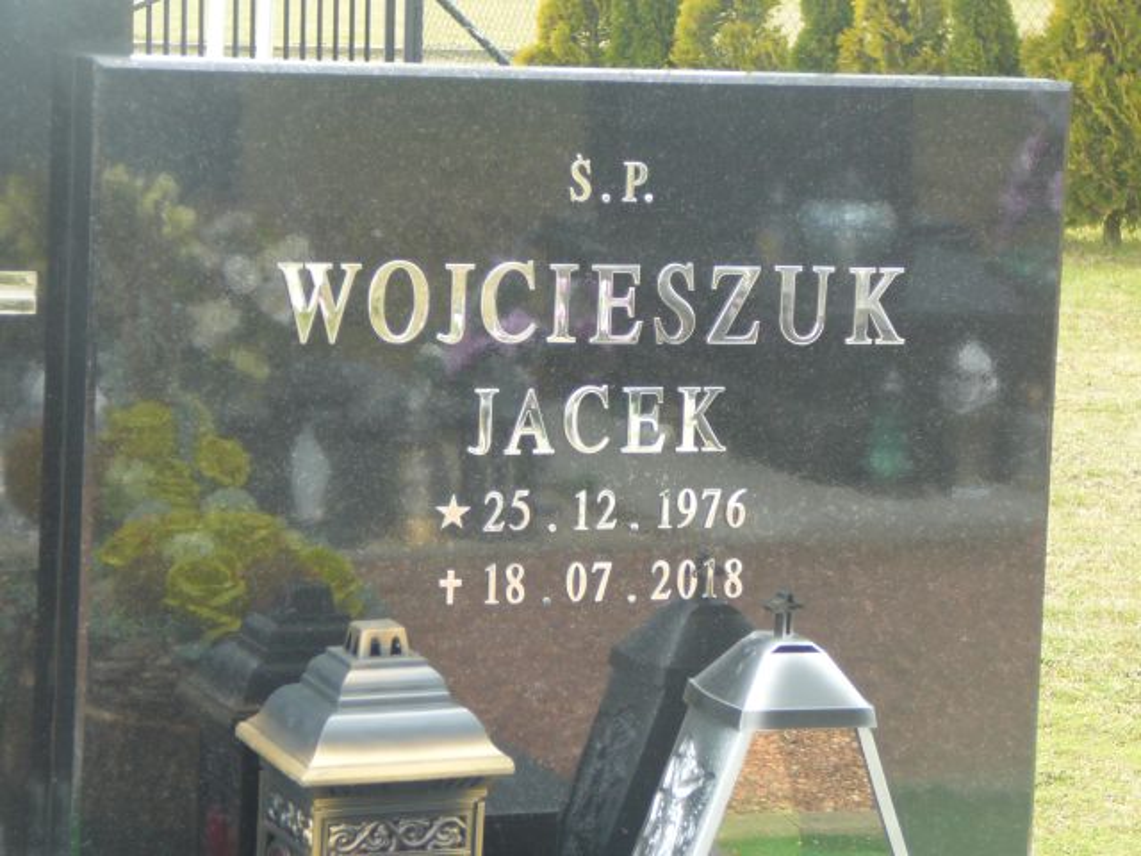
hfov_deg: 16.7
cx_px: 570
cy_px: 428
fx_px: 3889
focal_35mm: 118
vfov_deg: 12.6
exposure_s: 1/60
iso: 80
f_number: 3.9
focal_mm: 17.6
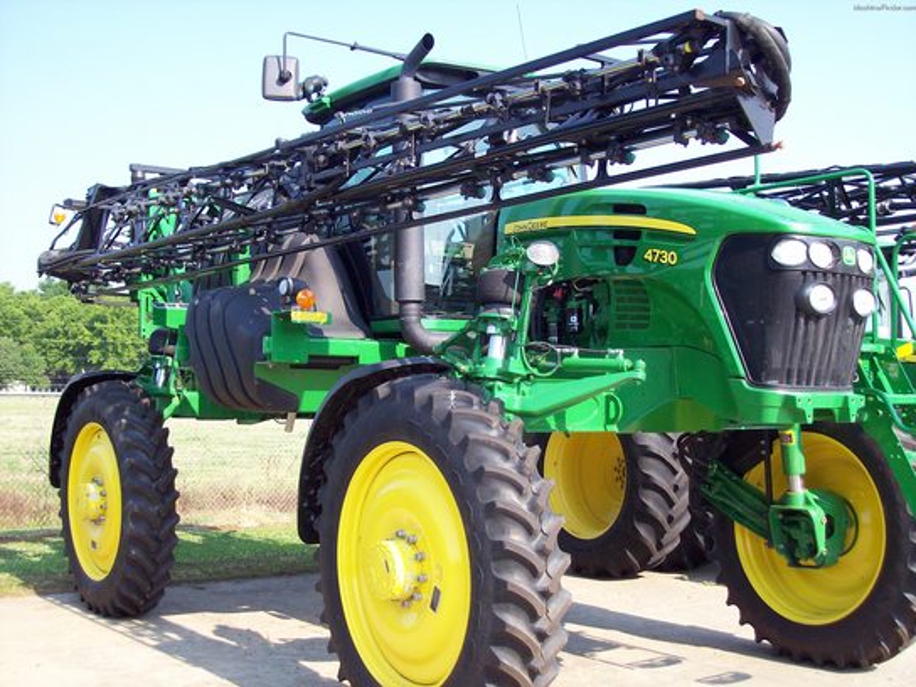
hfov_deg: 42.1
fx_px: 1191
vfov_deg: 32.2
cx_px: 458
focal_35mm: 45
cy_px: 344
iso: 80
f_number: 3
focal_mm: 7.6
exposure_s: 1/481
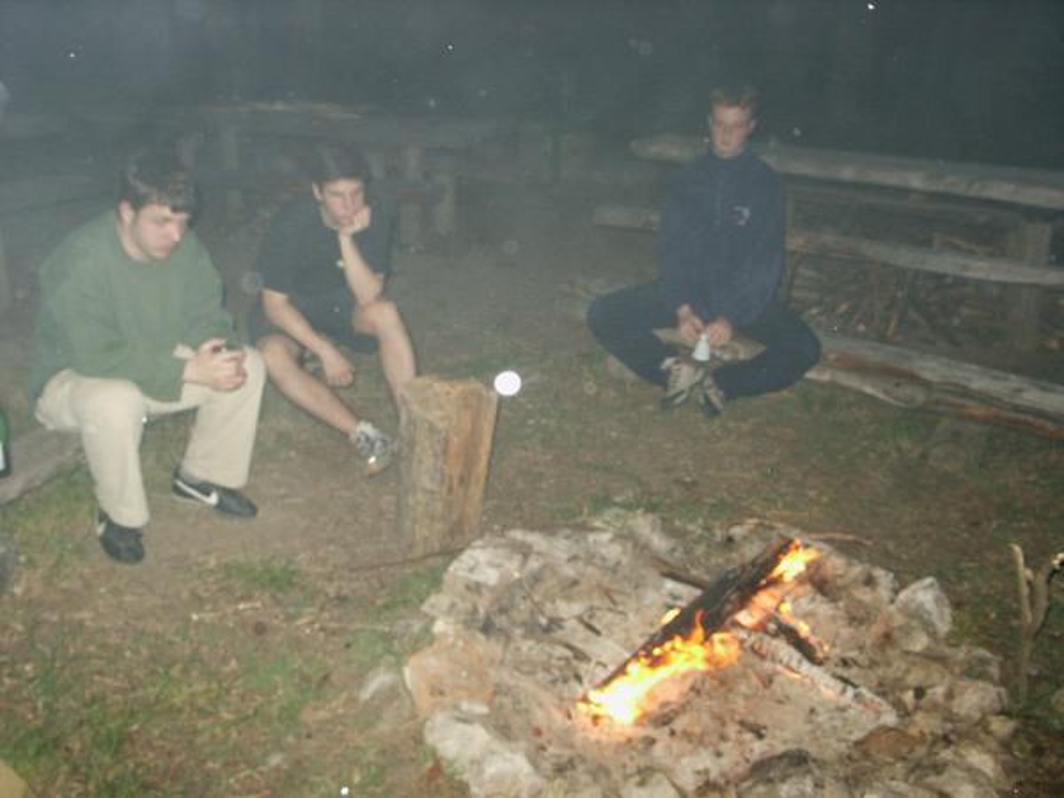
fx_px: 1076
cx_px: 532
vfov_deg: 40.7
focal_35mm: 35
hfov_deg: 52.6
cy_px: 399
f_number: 3
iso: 200
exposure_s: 1/45
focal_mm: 7.18
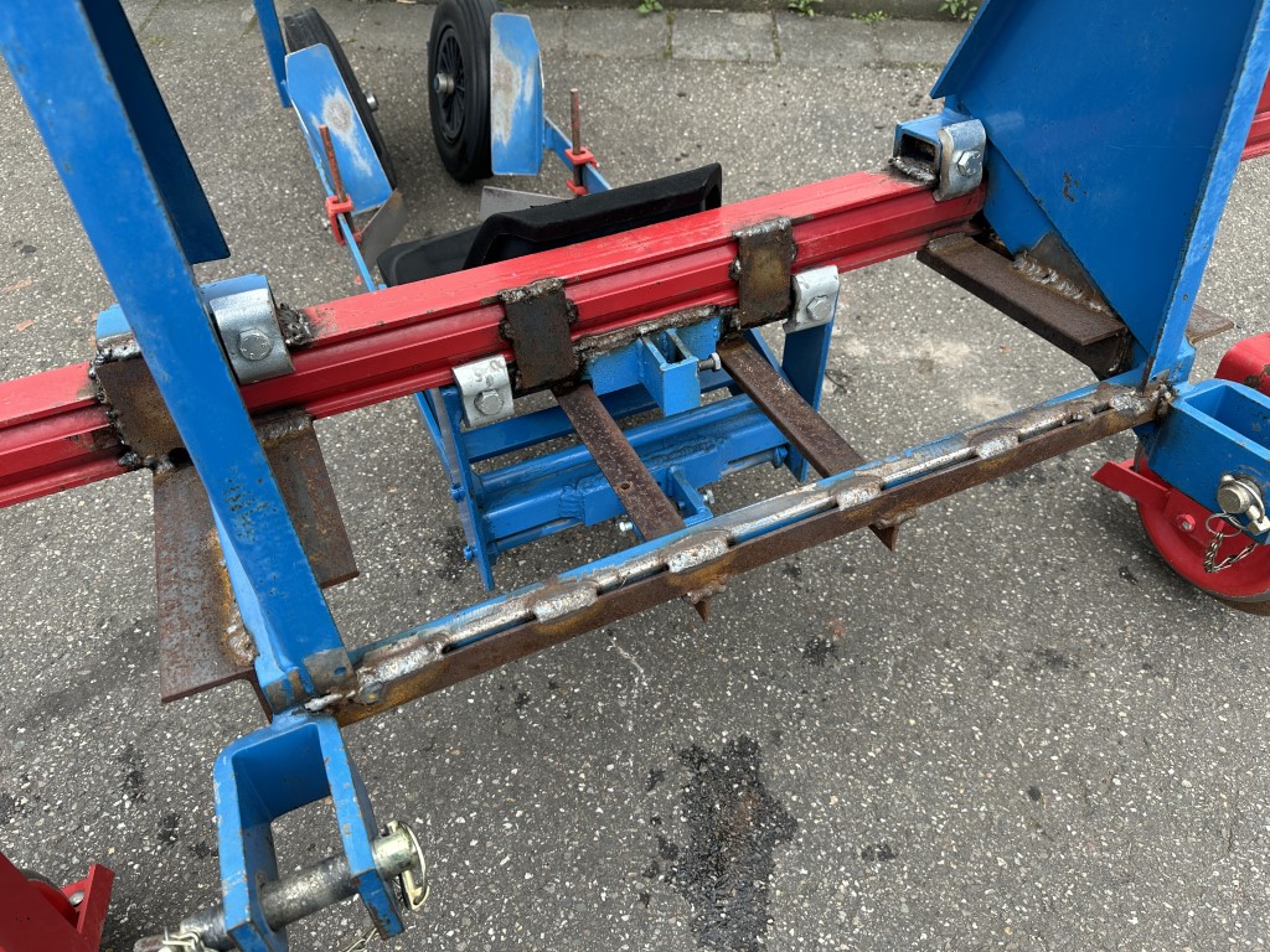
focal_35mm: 24
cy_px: 476
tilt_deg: -50.0
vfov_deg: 56.8
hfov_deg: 71.6
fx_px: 881
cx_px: 635
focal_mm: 6.86
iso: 64
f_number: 1.78
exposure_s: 1/126
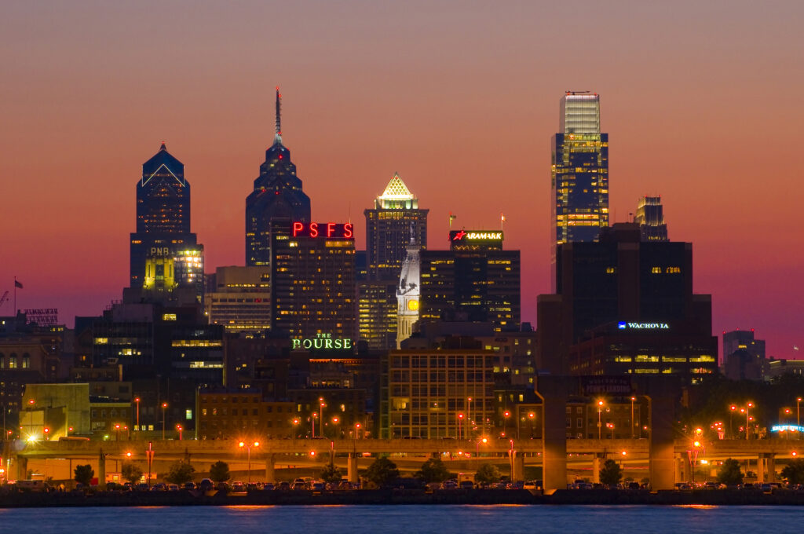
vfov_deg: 7.5
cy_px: 267
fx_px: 4082
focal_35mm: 183
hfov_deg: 11.2
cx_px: 402
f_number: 11
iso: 200
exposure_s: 2
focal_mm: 122
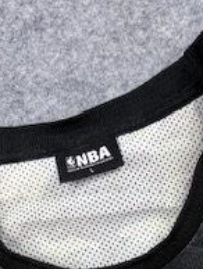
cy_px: 323
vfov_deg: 22.7
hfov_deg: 18.5
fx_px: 616
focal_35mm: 79
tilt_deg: -58.0
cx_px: 164
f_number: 1.78
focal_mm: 6.76
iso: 50
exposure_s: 1/122
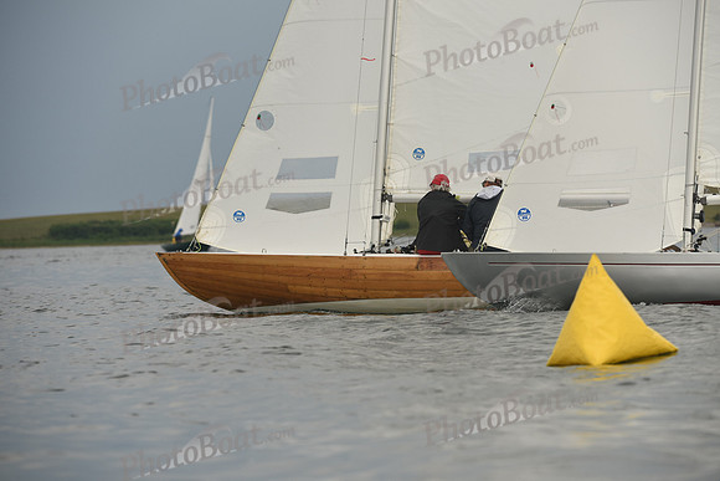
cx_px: 360
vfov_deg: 5.3
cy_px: 240
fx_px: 5201
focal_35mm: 260
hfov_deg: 7.9
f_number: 6.3
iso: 400
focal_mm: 260
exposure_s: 1/1000
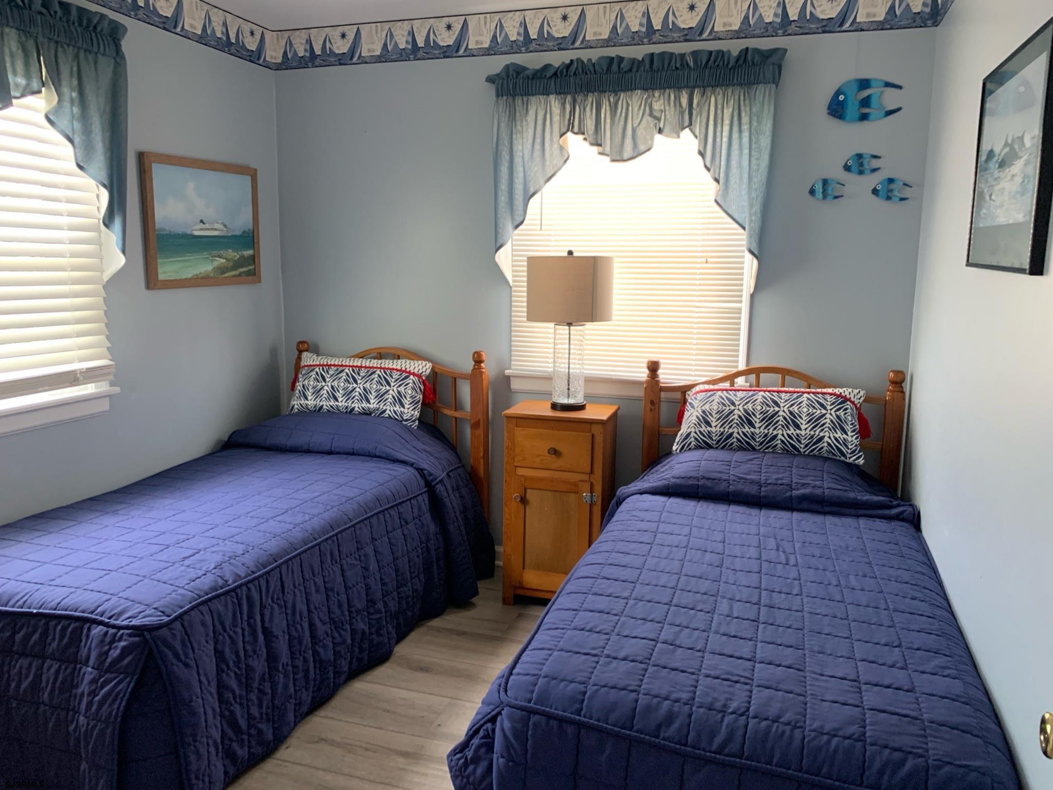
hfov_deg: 67.3
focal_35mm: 26
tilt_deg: -7.1
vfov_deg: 53.0
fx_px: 791
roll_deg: -1.6
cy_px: 395
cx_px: 526
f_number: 1.8
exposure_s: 1/60
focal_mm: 4.25
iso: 200
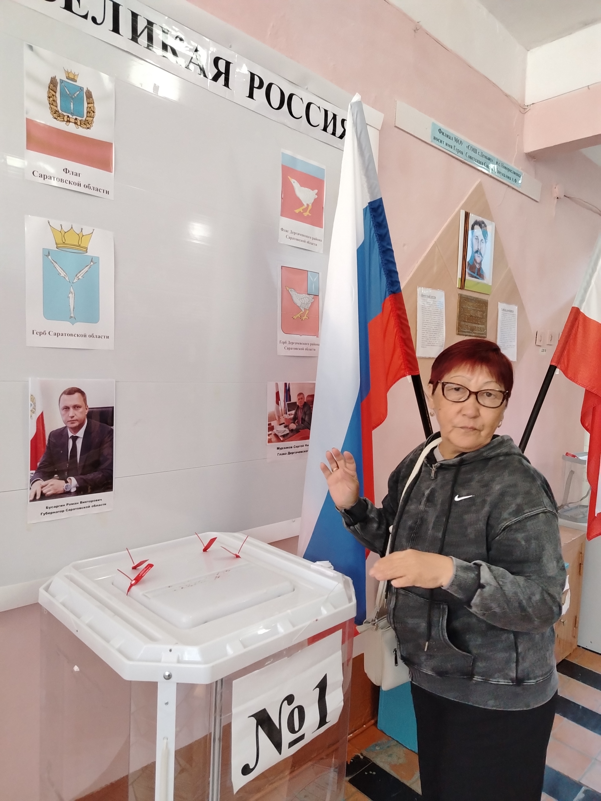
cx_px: 300
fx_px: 556
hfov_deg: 56.8
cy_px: 400
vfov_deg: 71.6
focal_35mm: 24
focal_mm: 5.25
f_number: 1.75
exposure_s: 1/100
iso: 4597
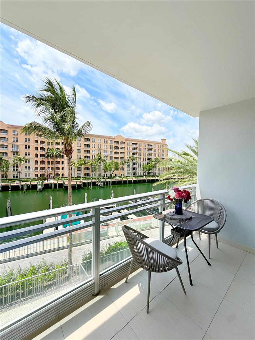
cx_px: 128
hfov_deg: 85.7
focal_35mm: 14
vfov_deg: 102.1
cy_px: 170
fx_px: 138
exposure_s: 1/942
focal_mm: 2.22
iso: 20
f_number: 2.2
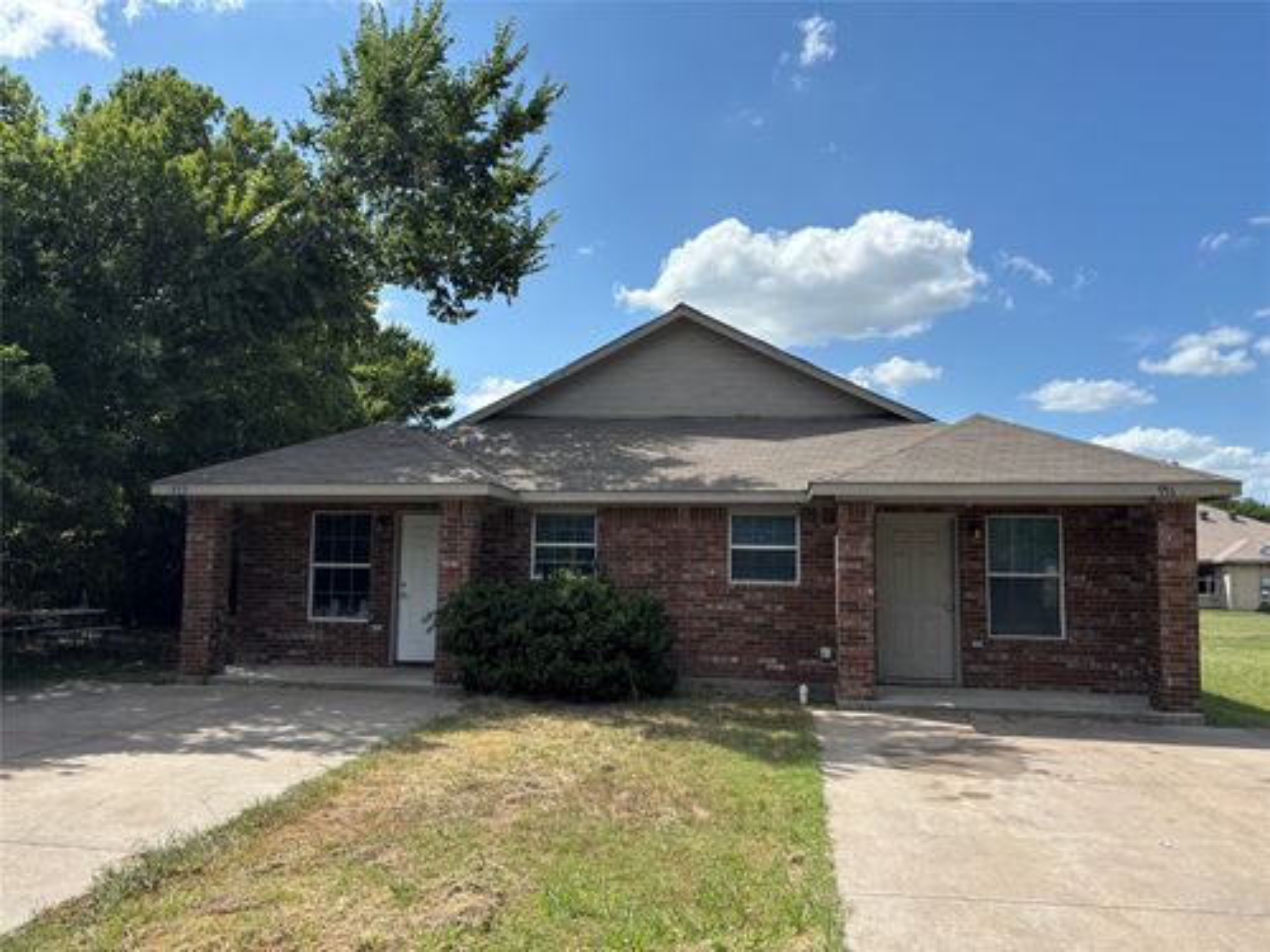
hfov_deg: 67.3
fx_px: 954
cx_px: 635
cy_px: 476
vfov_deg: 53.1
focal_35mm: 26
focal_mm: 5.96
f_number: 1.6
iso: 50
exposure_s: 1/2710
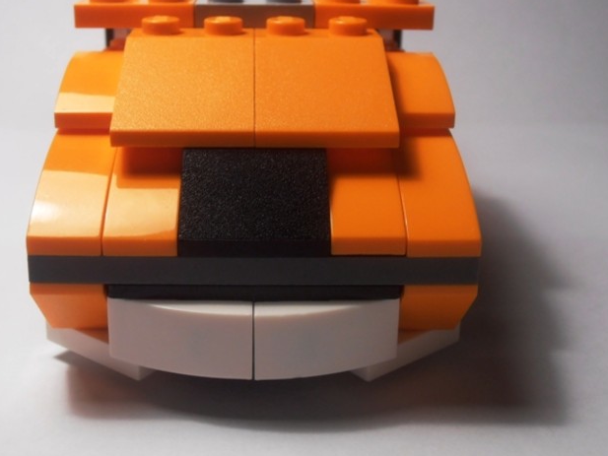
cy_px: 200
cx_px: 258
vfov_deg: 27.0
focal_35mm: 54
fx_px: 949
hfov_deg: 35.5
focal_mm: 6.61
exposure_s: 1/50
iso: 80
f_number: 3.9
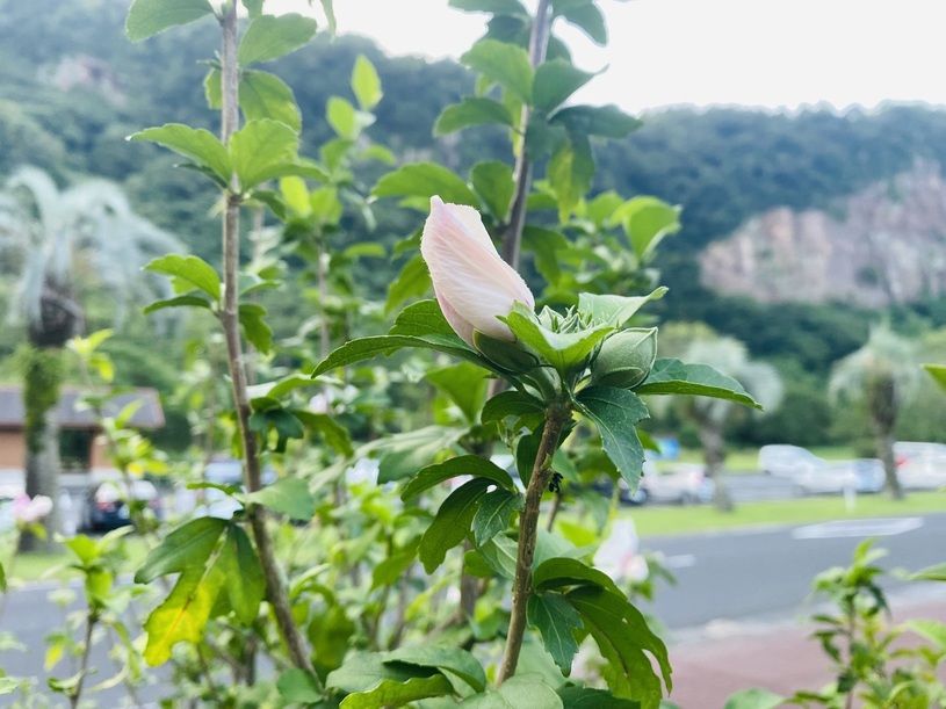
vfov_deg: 54.9
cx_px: 473
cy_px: 354
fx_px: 683
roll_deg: +0.0
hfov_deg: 69.4
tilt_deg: +7.0
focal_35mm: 25
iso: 80
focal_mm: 4.25
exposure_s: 1/122
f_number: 1.8
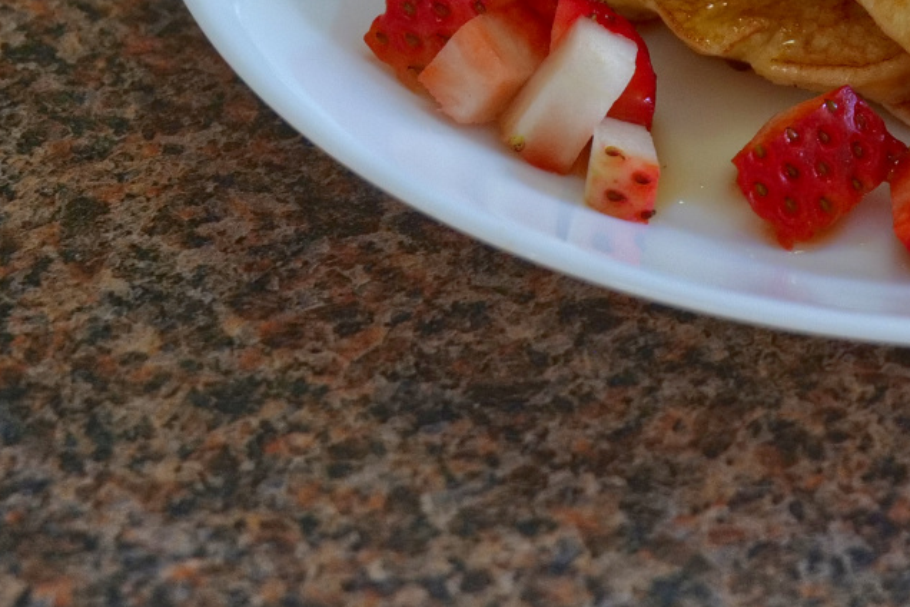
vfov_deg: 7.5
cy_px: -279
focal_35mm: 181
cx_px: 1043
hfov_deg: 11.2
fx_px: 4575
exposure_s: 1/80
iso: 2000
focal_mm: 60
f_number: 7.1
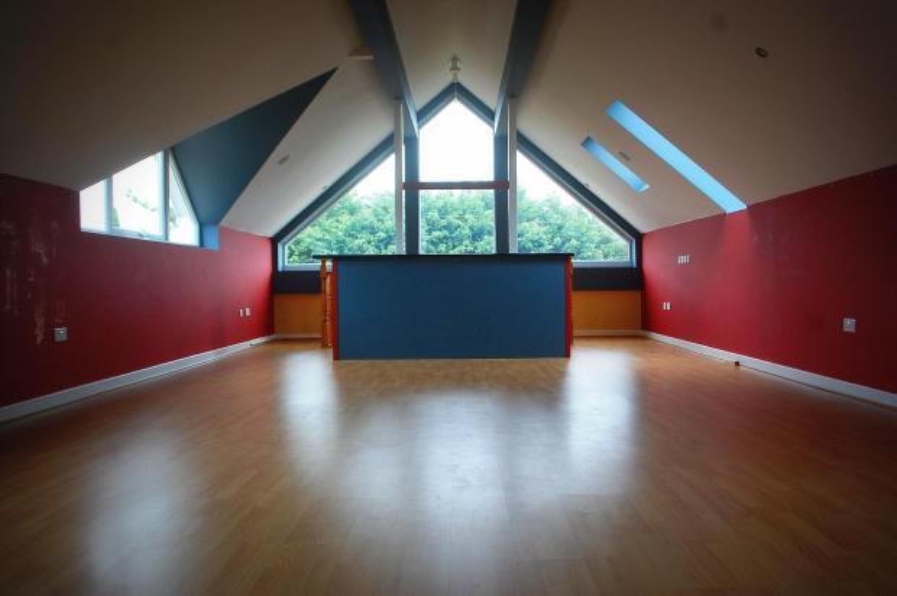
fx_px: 672
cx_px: 448
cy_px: 298
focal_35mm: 27
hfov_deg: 67.4
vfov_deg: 47.8
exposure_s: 1/80
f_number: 4.5
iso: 400
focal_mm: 18
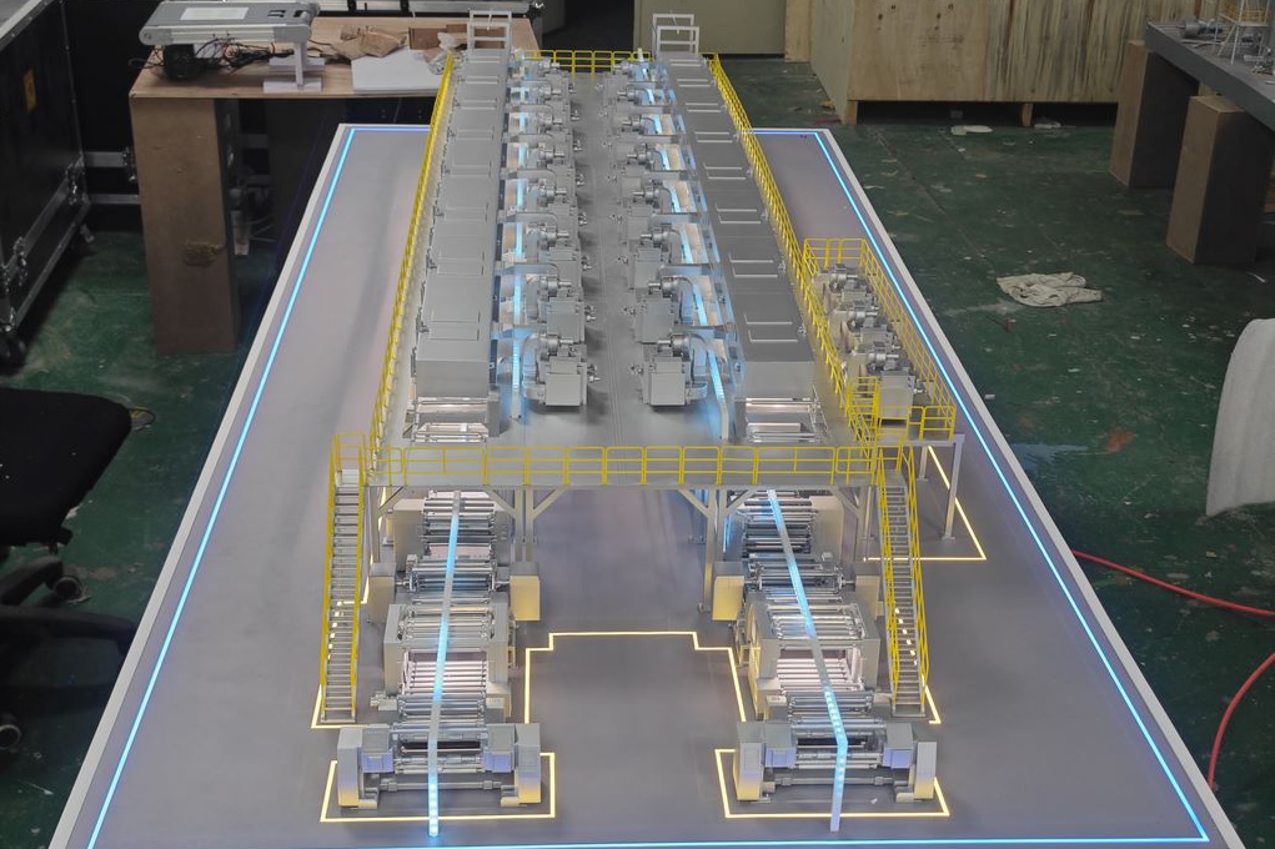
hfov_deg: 41.1
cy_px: 444
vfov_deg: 28.1
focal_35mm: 48
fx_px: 1699
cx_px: 637
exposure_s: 1/100
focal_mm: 8.7
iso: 200
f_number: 1.9
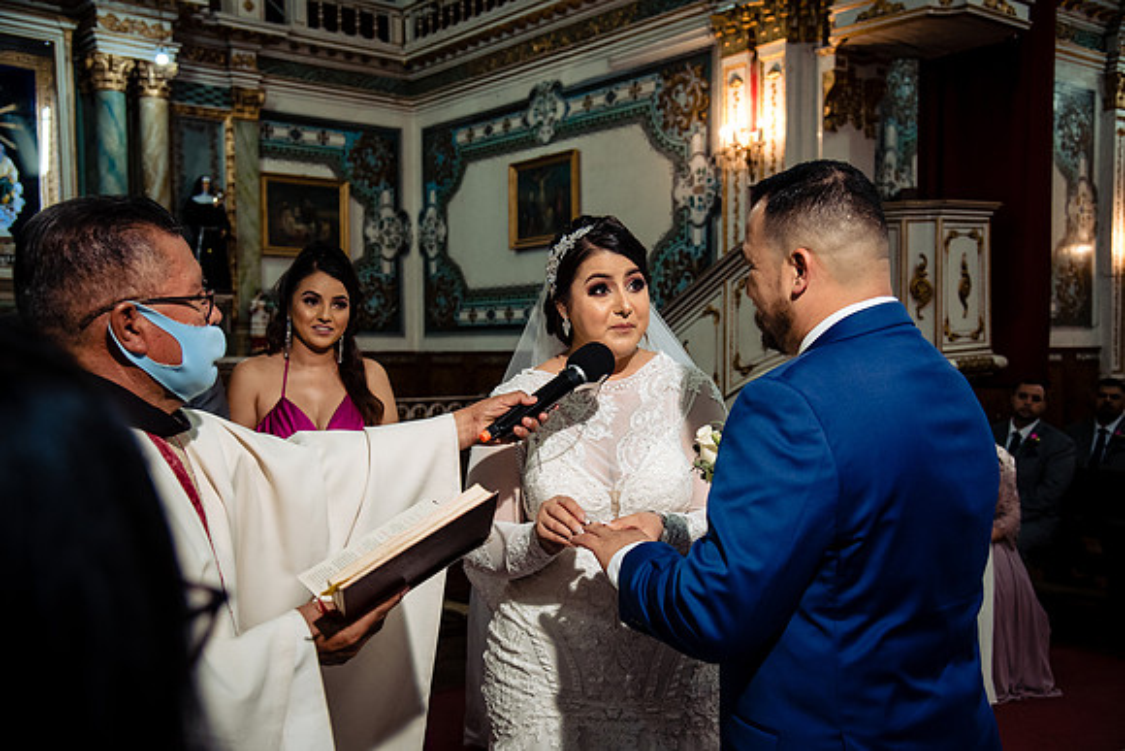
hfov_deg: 50.7
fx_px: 1188
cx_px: 562
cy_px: 376
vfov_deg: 35.1
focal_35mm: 38
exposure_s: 1/125
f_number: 5
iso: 2000
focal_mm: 38
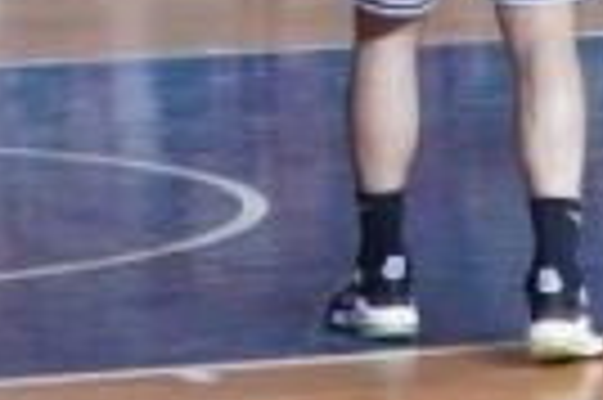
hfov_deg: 7.0
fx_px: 4952
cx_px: 531
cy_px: -521
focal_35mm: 296
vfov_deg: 4.5
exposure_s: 1/1000
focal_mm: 33
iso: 5000
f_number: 4
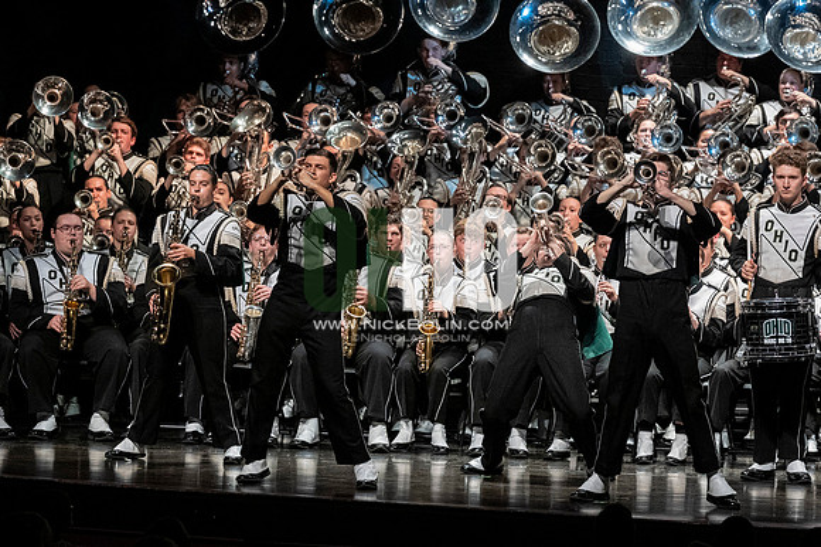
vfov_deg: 6.3
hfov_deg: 9.5
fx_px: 4946
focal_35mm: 217
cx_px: 410
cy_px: 274
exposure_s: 1/500
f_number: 4
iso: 4000
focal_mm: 145
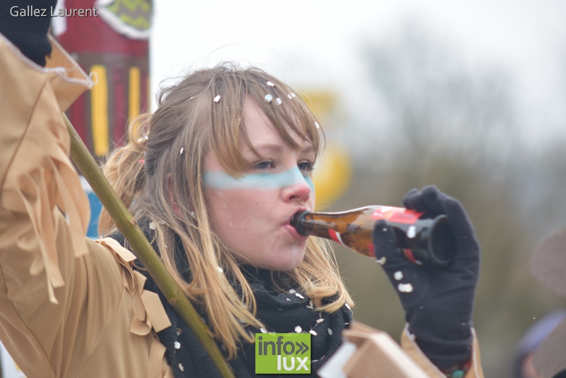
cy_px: 189
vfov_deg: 6.1
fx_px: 3538
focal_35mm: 225
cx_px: 283
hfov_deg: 9.1
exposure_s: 1/160
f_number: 2.8
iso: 320
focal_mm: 150
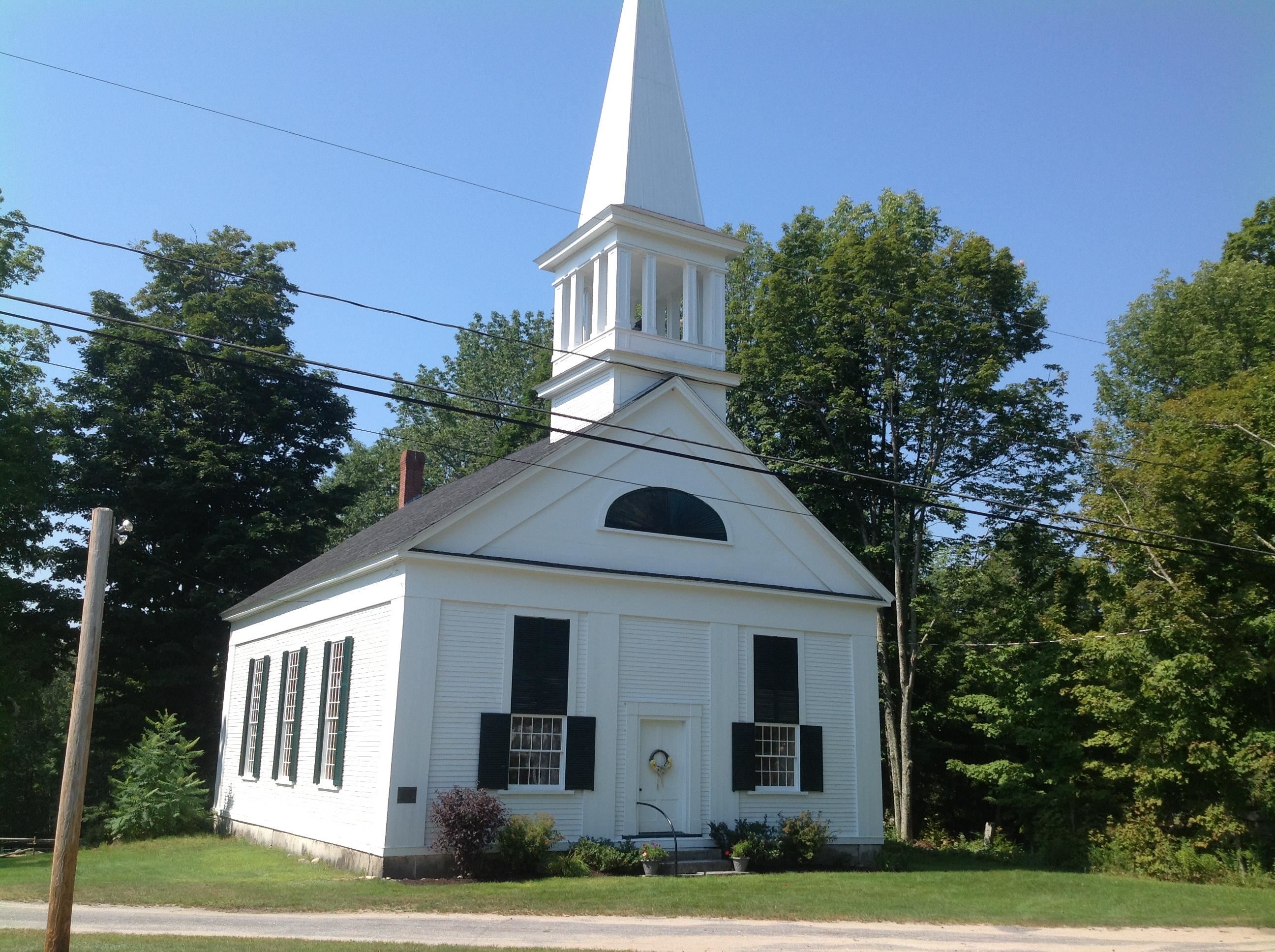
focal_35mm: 35
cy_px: 476
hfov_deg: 52.7
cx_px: 638
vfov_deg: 40.6
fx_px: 1287
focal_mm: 4.28
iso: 50
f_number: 2.4
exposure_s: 1/1259
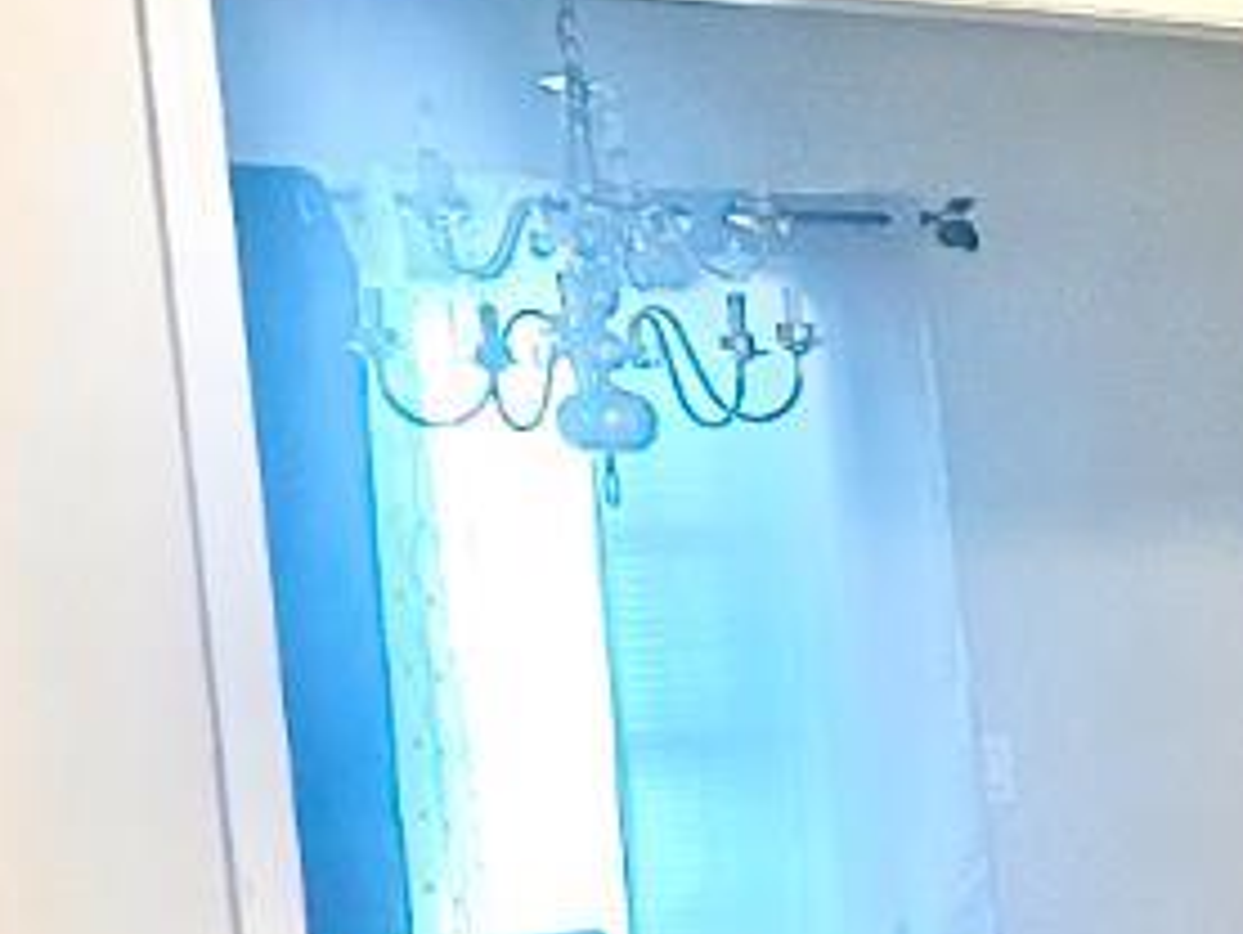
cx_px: 2881
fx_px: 4670
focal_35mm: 130
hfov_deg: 12.3
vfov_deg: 11.0
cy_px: 1376
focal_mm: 6.86
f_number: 1.78
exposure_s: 1/60
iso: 500
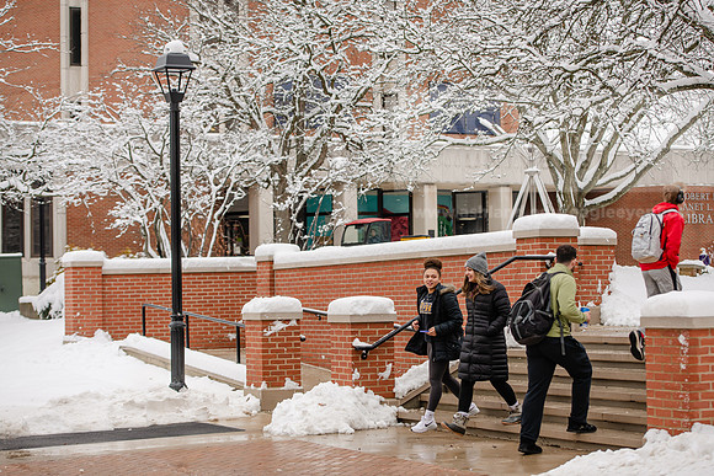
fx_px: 1547
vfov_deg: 17.5
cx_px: 357
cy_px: 238
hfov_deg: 26.0
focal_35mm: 78
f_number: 3.5
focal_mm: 78
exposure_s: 1/320
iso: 100
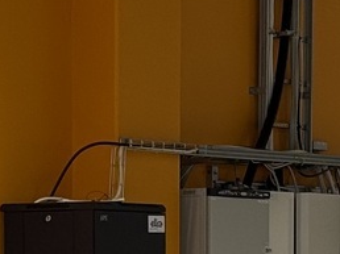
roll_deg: +0.2
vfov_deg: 5.4
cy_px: 544
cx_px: 40
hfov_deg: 7.4
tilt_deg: -5.0
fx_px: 2630
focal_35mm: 268
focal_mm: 6.76
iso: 80
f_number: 1.78
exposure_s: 1/70
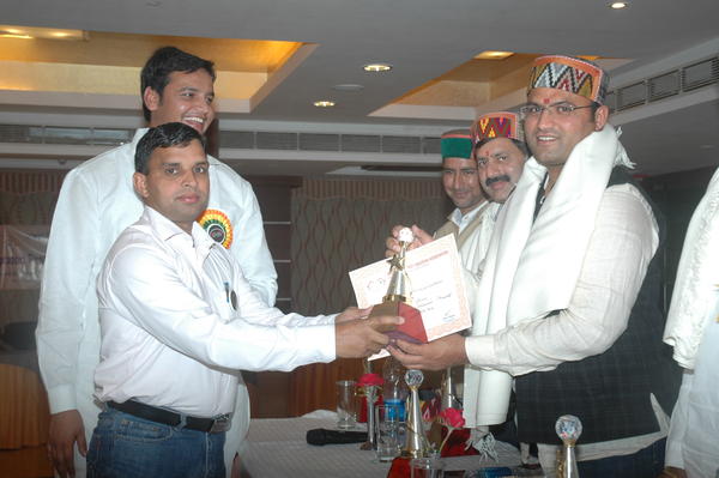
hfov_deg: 38.9
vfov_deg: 26.4
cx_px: 360
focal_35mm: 51
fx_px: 1018
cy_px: 239
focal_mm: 34
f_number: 4.2
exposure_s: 1/60
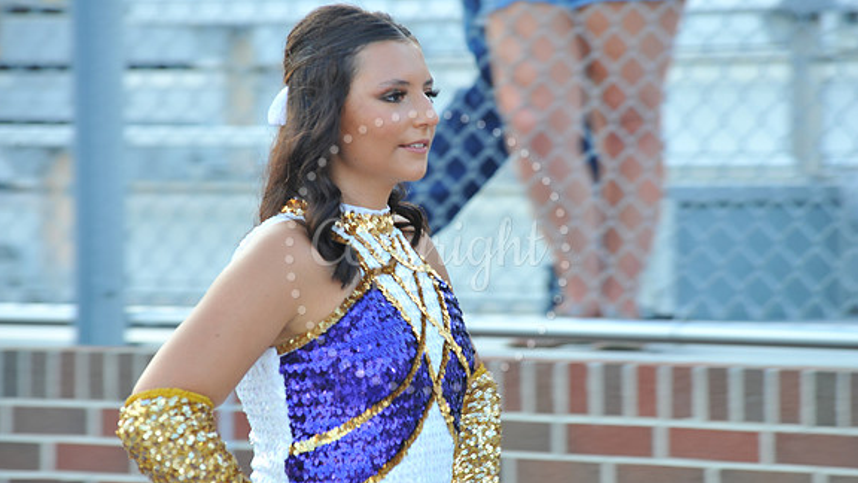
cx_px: 428
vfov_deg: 5.8
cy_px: 250
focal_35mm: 211
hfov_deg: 10.2
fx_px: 4800
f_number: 6.3
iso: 250
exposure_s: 1/60
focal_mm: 200
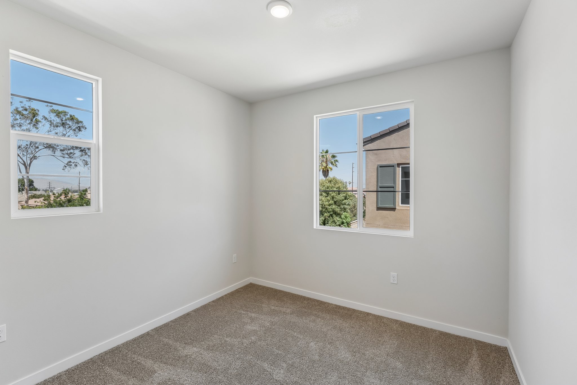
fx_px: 256
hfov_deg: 96.7
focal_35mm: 16
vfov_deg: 73.7
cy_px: 192
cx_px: 288
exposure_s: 1/60
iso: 160
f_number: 8
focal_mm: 16
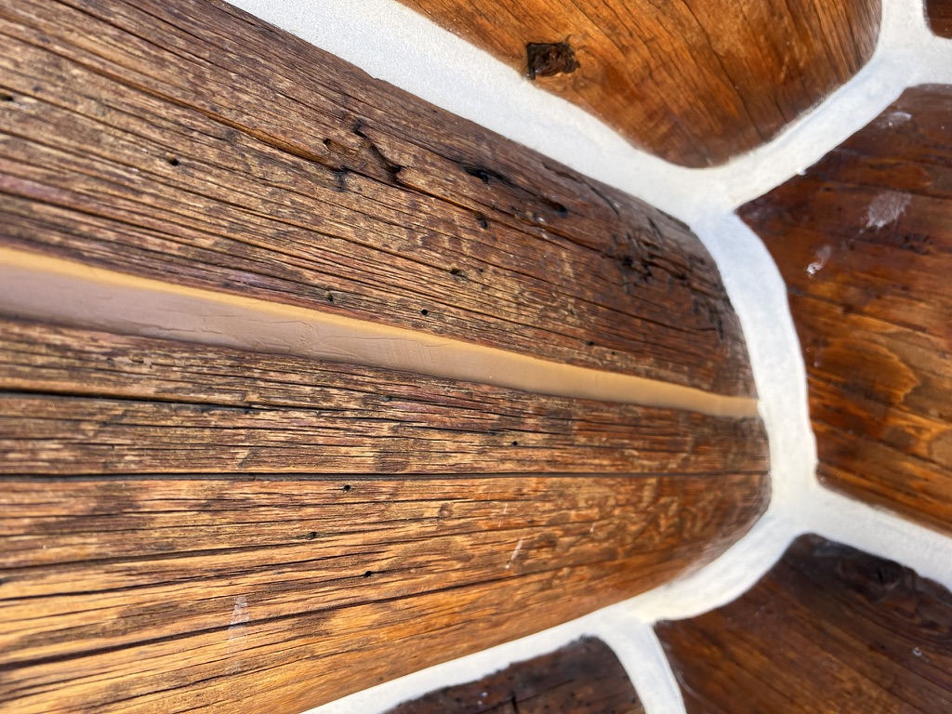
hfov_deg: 67.3
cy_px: 357
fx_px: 715
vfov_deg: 53.1
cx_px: 476
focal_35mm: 26
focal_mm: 5.7
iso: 50
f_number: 1.5
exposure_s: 1/323
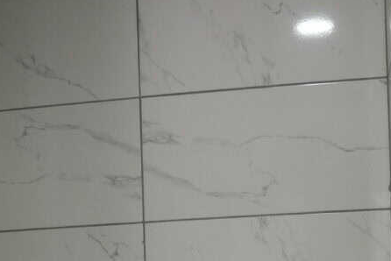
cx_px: 227
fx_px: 848
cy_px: 390
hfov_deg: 25.9
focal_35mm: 78
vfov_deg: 16.1
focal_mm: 17
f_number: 4
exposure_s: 1/160
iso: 1600
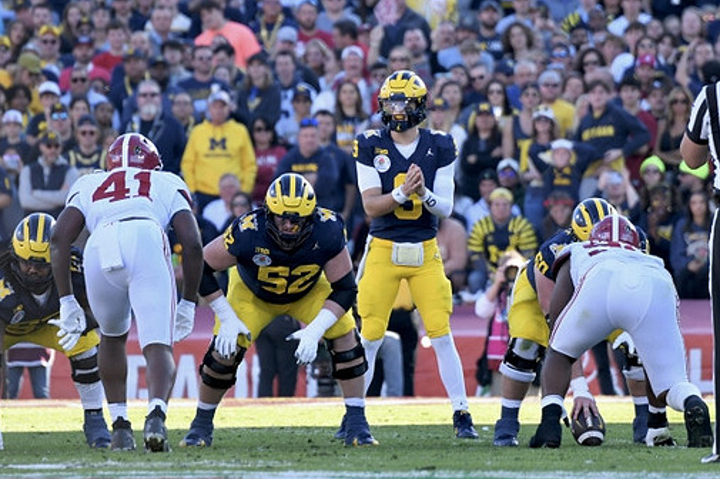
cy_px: 247
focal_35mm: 689
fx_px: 13771
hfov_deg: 3.0
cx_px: 401
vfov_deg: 2.0
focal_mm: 400
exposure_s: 1/500
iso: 640
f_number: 5.6
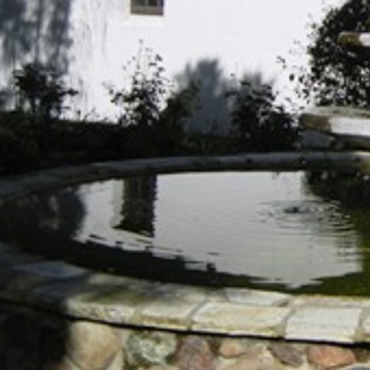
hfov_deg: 19.6
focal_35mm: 81
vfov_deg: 21.2
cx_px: 490
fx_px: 980
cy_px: 91
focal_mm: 5.4
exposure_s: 1/912
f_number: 7
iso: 160
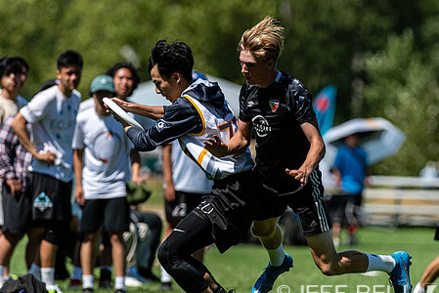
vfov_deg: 2.4
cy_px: 144
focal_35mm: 581
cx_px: 212
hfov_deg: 3.5
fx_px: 7089
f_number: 4
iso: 200
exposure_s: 1/3200
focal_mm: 300
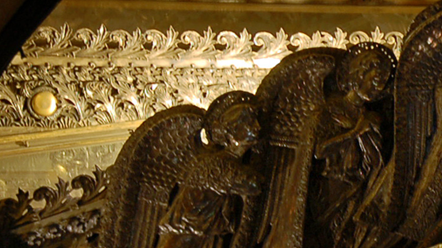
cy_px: 355
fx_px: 2413
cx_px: 620
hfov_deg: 10.2
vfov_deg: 5.8
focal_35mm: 206
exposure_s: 1/2
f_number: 4.2
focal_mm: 35
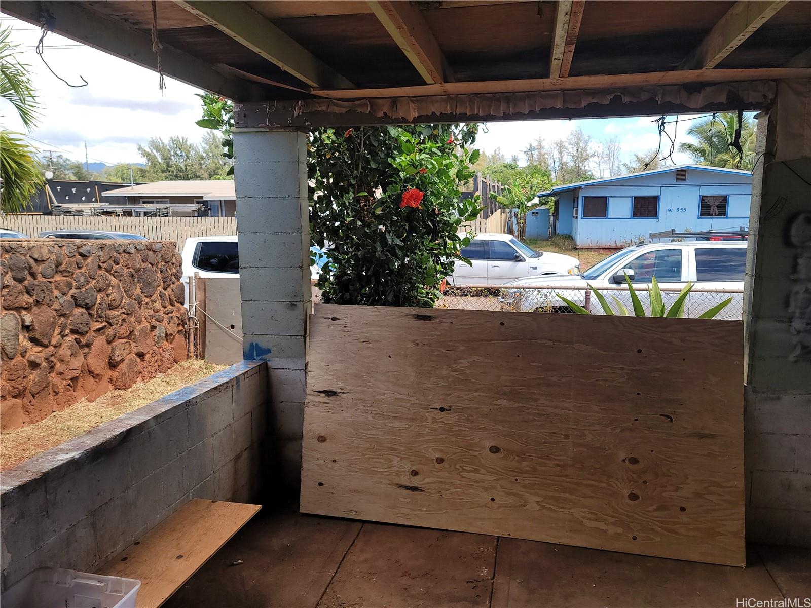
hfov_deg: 69.4
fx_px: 586
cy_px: 304
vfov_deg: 54.9
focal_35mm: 25
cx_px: 406
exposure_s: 1/307
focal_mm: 7
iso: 20
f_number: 1.8
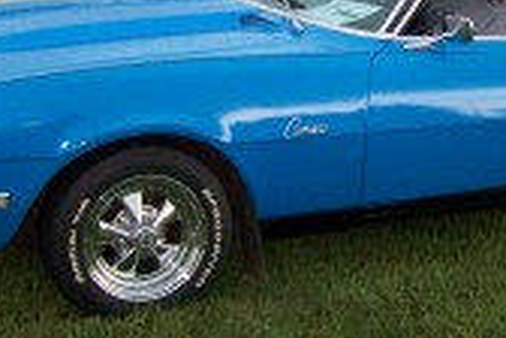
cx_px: 392
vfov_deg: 14.5
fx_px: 1321
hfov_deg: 21.5
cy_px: 84
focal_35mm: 94
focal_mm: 6.3
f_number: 2.8
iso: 160
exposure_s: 1/60
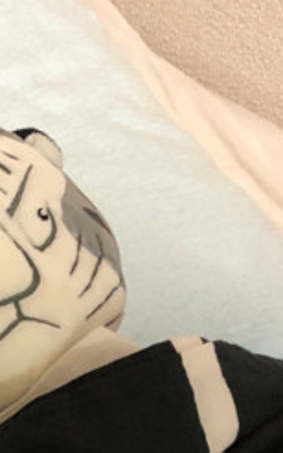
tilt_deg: -48.0
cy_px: 495
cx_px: -255
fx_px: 1479
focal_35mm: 120
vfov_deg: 16.8
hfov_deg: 10.2
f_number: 1.8
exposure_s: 1/15
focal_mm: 3.99
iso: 80
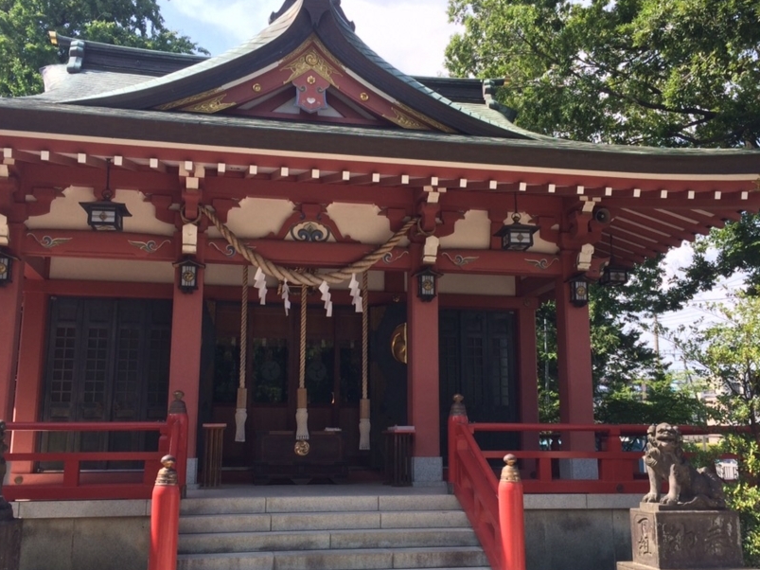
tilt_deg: +10.4
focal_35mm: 37
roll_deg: +0.3
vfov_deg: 38.6
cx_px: 380
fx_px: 812
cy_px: 298
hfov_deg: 50.1
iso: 32
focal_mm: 4.15
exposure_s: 1/707
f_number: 2.2
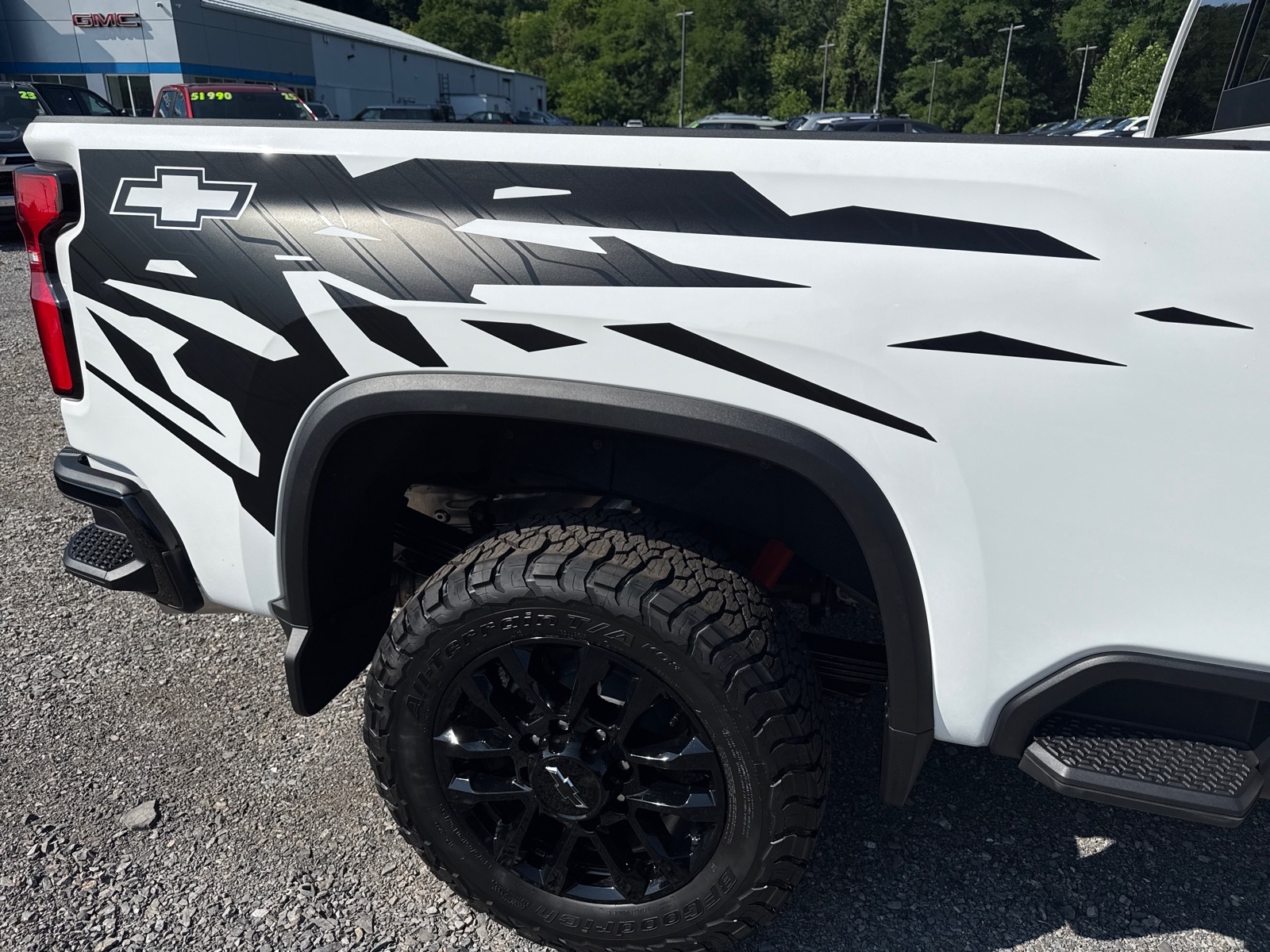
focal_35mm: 24
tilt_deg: -21.0
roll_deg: -0.6
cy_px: 476
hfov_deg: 71.6
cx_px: 635
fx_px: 881
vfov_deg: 56.8
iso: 80
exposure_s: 1/8130
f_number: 1.78
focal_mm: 6.76
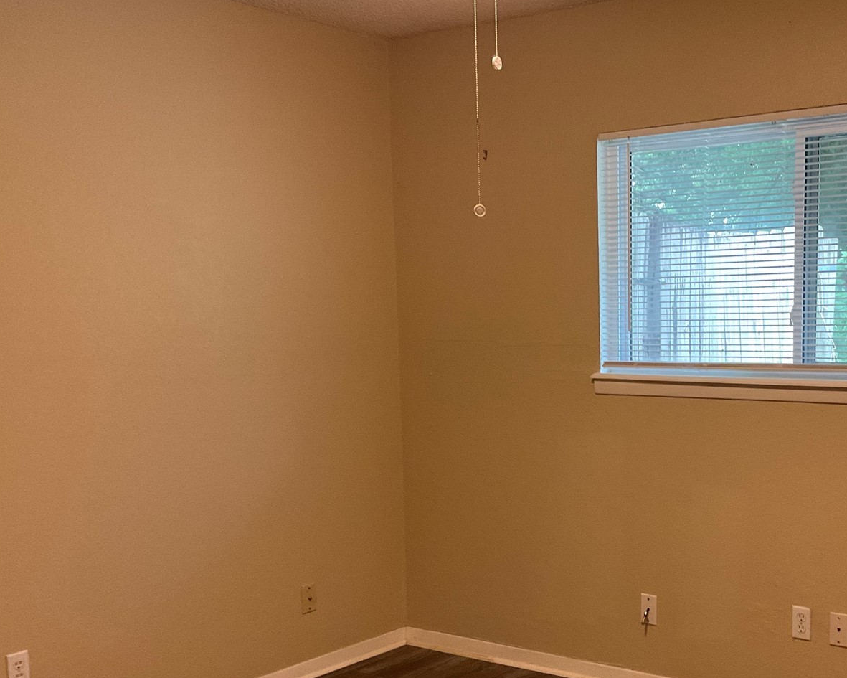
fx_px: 1153
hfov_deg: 39.4
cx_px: 621
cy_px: 434
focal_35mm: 46
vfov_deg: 32.6
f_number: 1.8
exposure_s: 1/60
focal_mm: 3
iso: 125
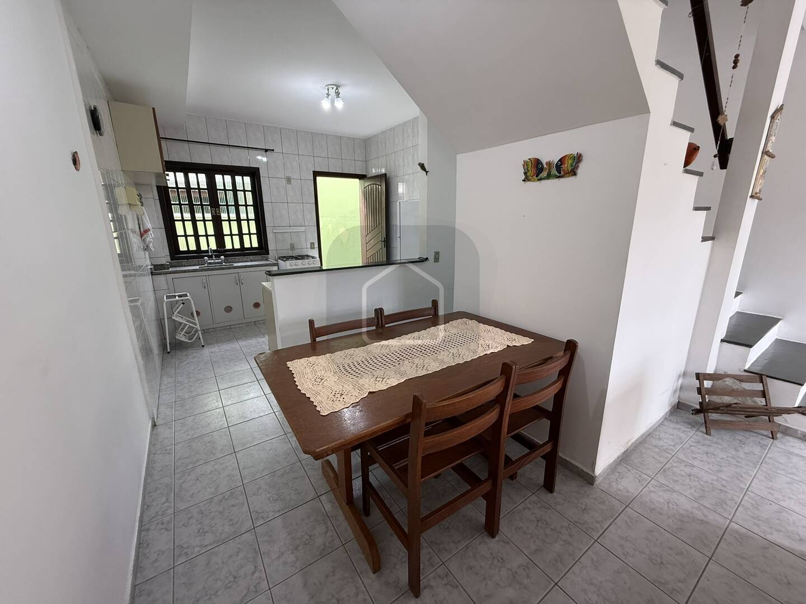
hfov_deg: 102.1
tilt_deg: -13.6
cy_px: 302
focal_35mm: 14
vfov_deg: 85.7
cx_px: 403
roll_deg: -0.3
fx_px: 326
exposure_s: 1/99
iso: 200
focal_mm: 2.22
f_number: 2.2
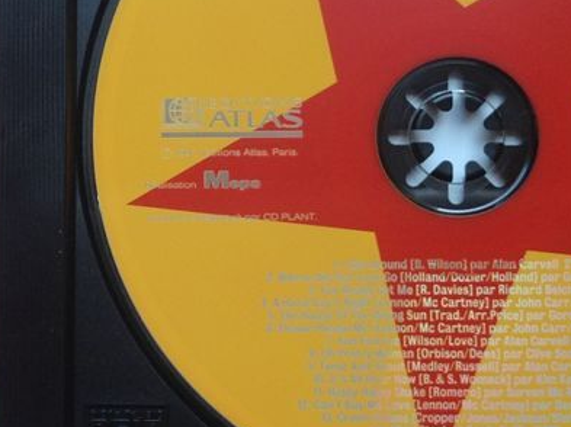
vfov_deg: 16.6
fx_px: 1467
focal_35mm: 89
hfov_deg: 21.7
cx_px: 106
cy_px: 187
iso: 50
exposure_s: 1/40
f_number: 2.4
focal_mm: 4.28
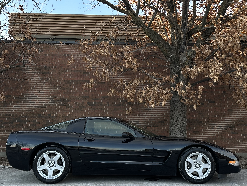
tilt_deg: +7.7
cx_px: 124
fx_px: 343
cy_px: 93
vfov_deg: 30.3
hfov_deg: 39.7
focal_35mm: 48
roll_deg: +0.6
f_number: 1.78
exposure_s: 1/262
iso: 64
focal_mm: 6.86
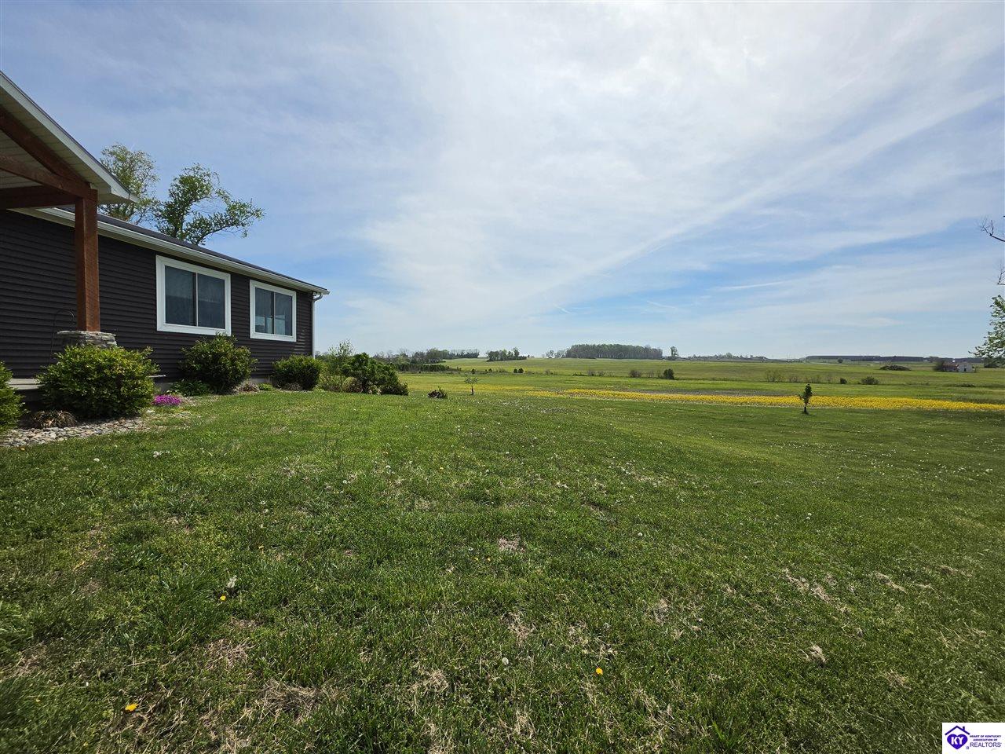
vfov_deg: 89.9
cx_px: 502
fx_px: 377
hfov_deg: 106.2
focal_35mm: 13
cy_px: 377
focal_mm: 2.2
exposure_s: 1/3657
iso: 32
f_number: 1.9
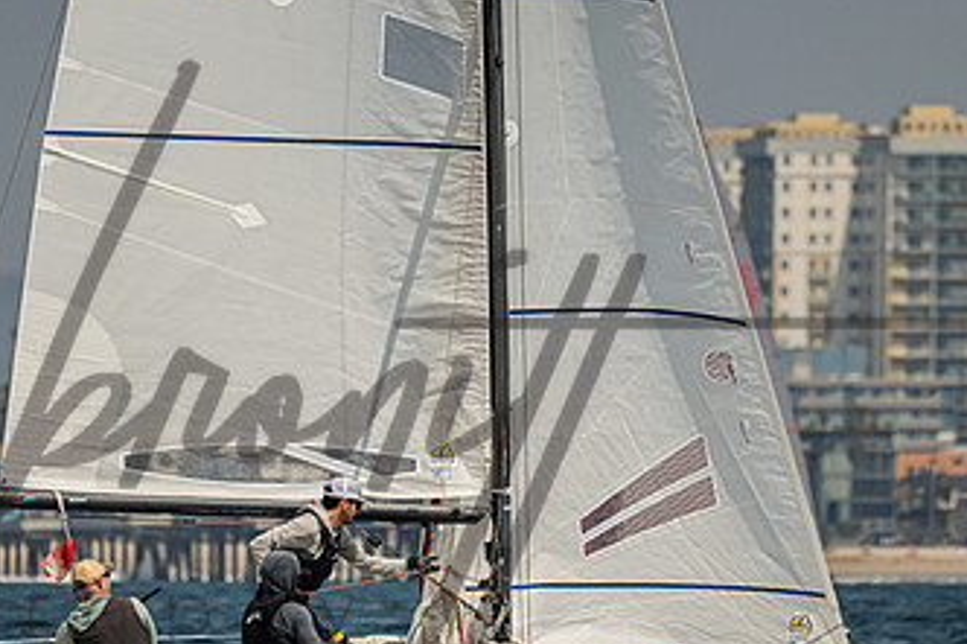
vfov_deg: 1.5
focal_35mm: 895
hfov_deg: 2.3
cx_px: 386
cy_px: 436
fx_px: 24028
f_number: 5.6
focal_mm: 400
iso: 280
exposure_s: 1/4000
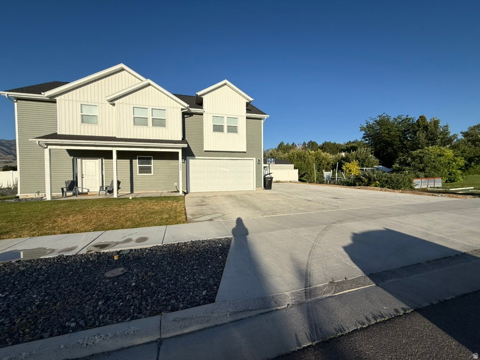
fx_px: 194
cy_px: 180
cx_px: 240
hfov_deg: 102.1
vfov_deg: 85.7
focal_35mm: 14
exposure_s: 1/4762
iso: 50
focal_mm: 2.22
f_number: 2.2
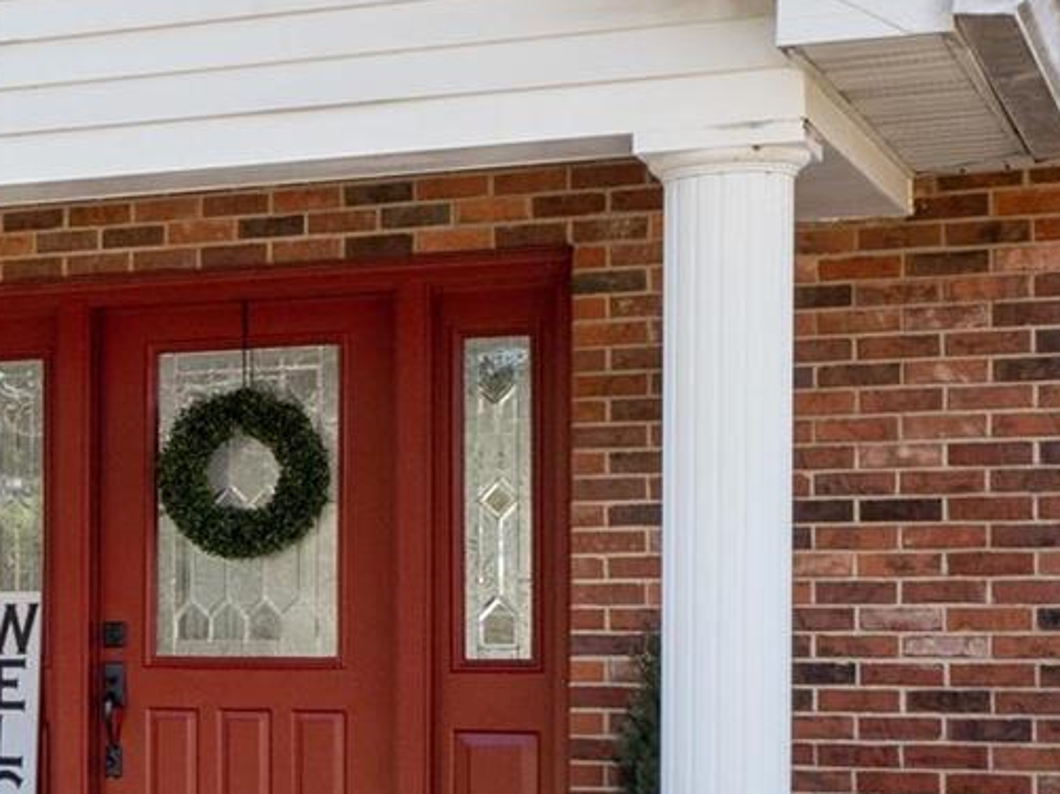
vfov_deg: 15.9
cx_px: -367
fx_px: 2816
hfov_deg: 19.4
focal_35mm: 92
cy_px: 665
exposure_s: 1/80
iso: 400
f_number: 10
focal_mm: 15
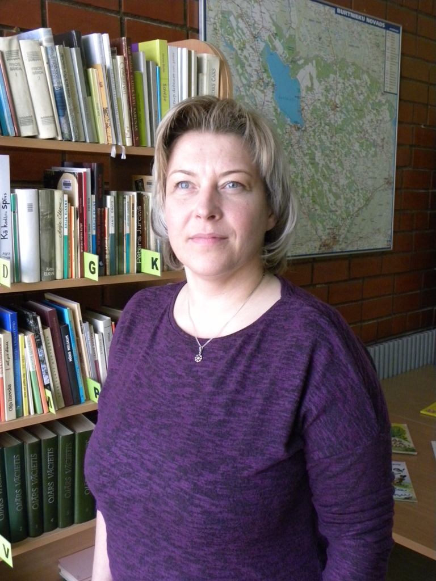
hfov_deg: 35.1
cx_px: 218
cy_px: 290
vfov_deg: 45.8
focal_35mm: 41
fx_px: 689
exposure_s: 1/72.7
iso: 400
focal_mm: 7.3
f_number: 3.2
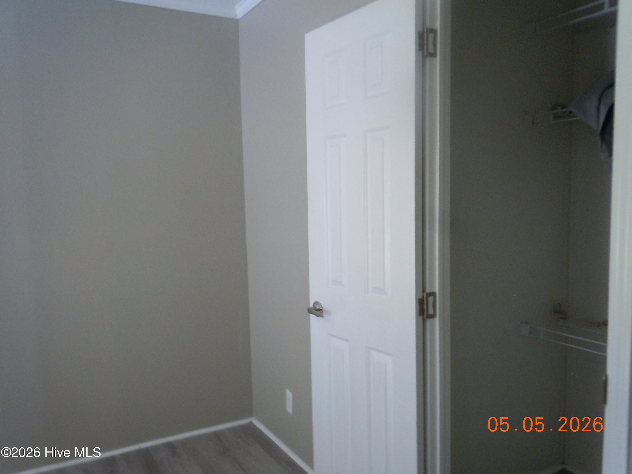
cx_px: 316
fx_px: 511
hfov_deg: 63.4
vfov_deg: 49.7
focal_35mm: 28
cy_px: 237
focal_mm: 5
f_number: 3.7
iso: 400
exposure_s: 1/20
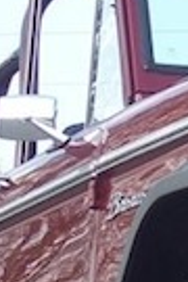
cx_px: 434
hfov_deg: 3.2
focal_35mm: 430
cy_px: 201
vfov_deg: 4.8
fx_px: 3368
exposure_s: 1/250
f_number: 4.1
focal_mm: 13.5
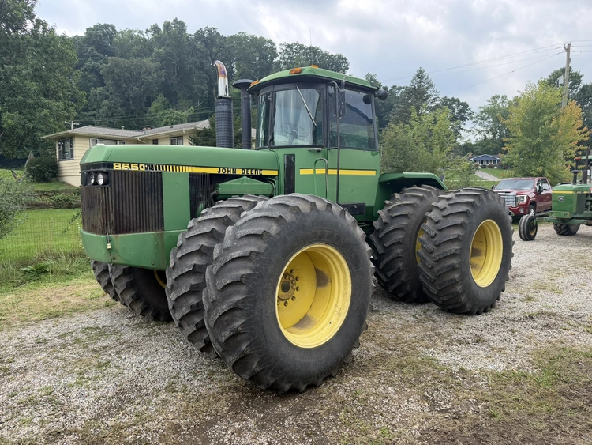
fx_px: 411
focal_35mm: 24
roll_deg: +0.6
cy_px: 222
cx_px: 296
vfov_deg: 56.8
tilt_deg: -2.1
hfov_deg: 71.6
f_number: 1.78
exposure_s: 1/1493
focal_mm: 6.76
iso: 100
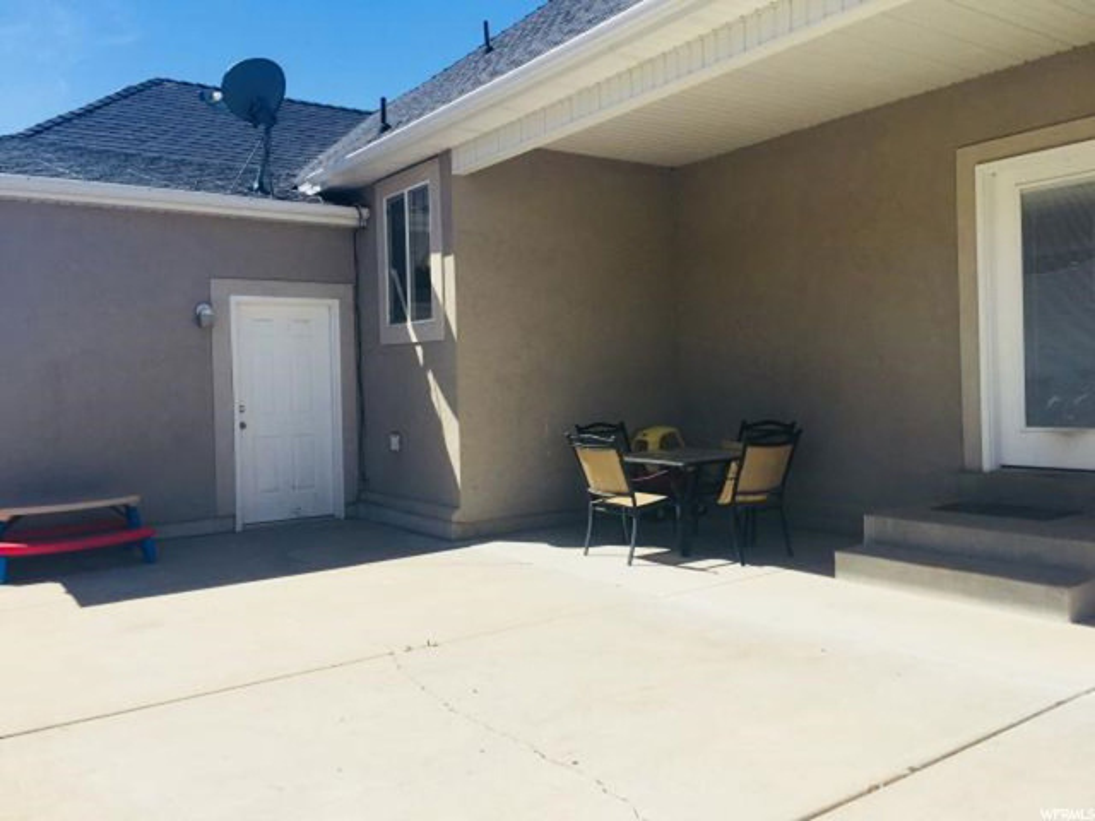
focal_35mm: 29
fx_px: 917
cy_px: 410
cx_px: 548
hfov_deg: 61.7
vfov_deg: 48.2
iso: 32
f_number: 2.2
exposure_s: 1/2326
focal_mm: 4.15
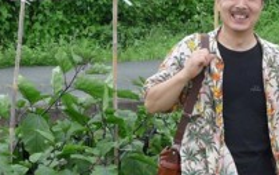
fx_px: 966
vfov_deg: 10.3
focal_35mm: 127
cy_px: 121
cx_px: 305
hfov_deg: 16.0
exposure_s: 1/80
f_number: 3.5
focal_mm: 5.3
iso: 100
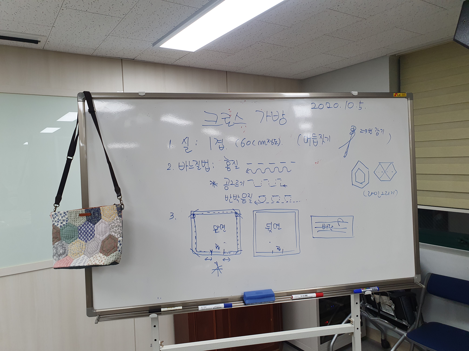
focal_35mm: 26
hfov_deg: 67.3
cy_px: 176
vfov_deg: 53.1
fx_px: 352
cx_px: 234
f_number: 2.4
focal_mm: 4.32
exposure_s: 1/120
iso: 160
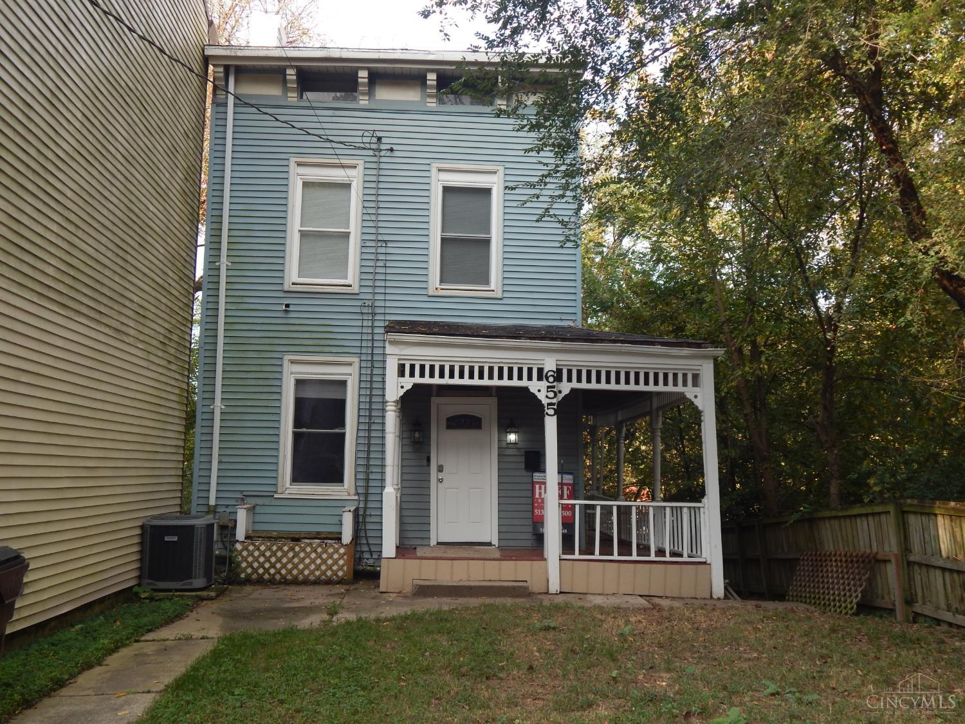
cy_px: 362
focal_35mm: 35
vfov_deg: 40.7
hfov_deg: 52.6
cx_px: 482
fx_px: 976
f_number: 3.3
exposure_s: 1/160
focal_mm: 6.1
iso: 125
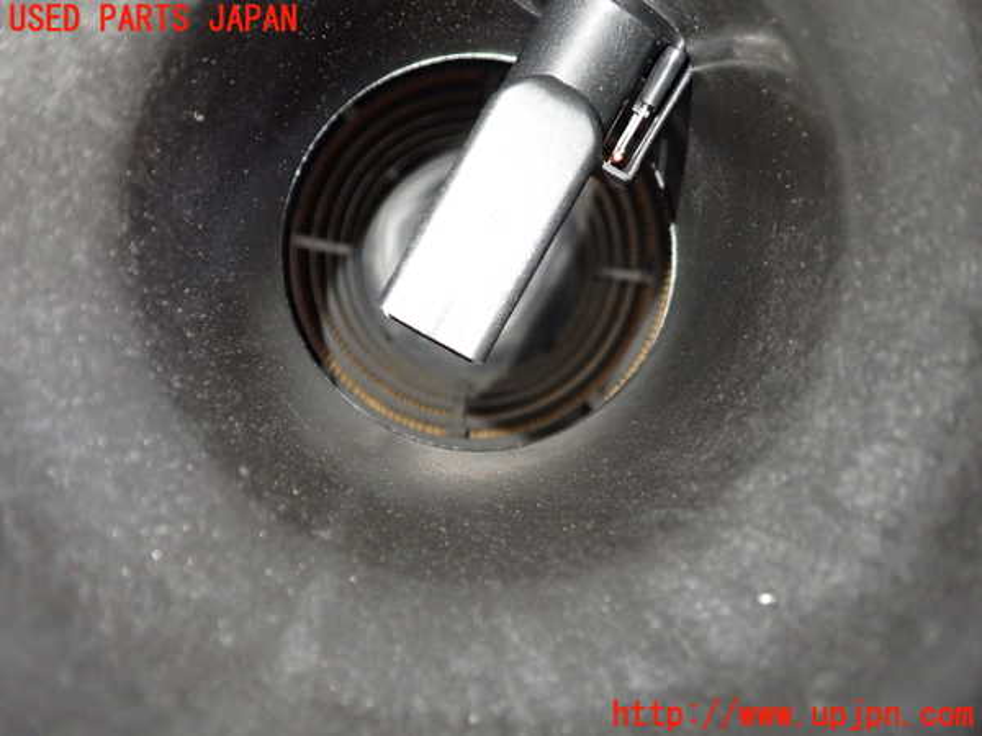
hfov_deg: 60.0
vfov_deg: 46.8
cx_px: 491
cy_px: 368
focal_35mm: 30
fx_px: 851
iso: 800
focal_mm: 5.4
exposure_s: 1/25
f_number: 2.3
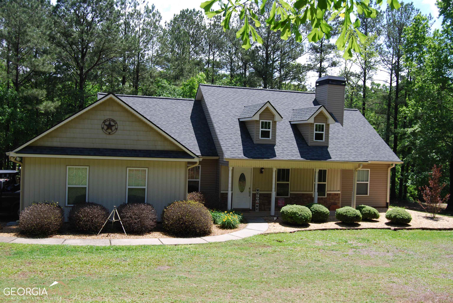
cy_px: 152
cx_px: 226
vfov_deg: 37.0
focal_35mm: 36
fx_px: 454
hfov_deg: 53.1
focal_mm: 24
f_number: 7.1
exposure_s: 1/200
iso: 100
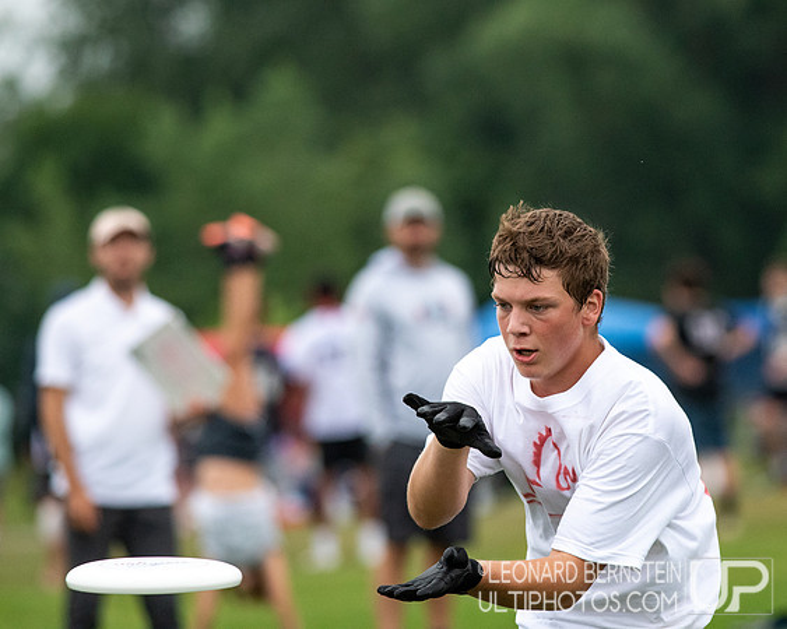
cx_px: 481
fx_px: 12422
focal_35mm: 533
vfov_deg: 2.9
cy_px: 298
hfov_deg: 3.6
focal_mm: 300
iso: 1600
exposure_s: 1/2000
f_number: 5
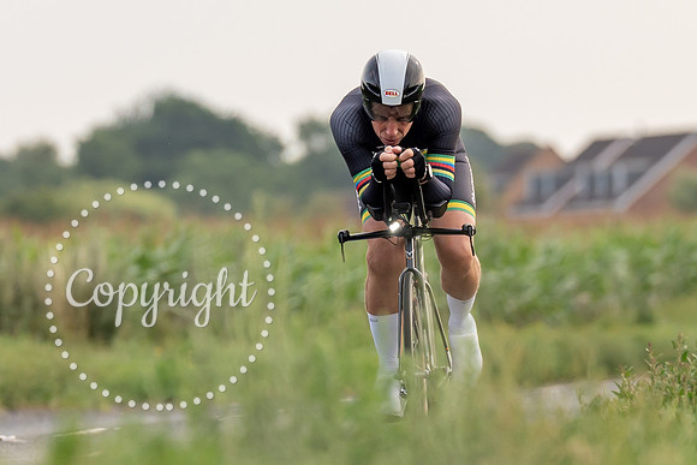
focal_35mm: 753
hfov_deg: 2.7
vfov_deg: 1.8
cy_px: 275
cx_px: 417
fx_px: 14583
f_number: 3.5
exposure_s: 1/800
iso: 100
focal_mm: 200
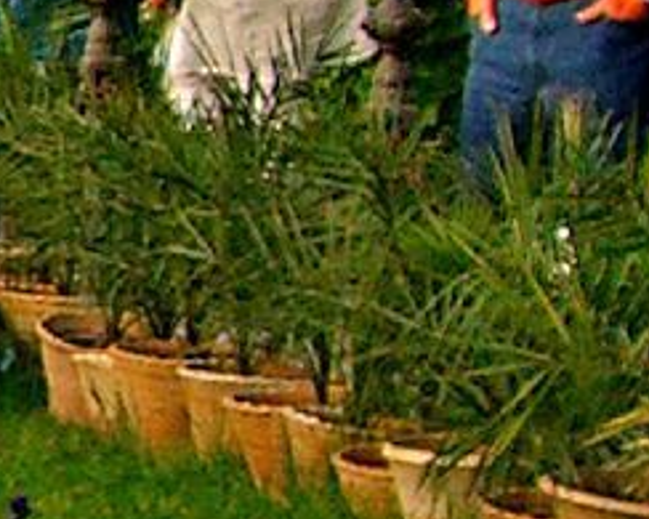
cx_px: -1295
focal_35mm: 311
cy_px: 708
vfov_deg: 4.9
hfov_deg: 5.8
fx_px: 5971
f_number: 2.7
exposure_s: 1/250
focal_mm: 6.2
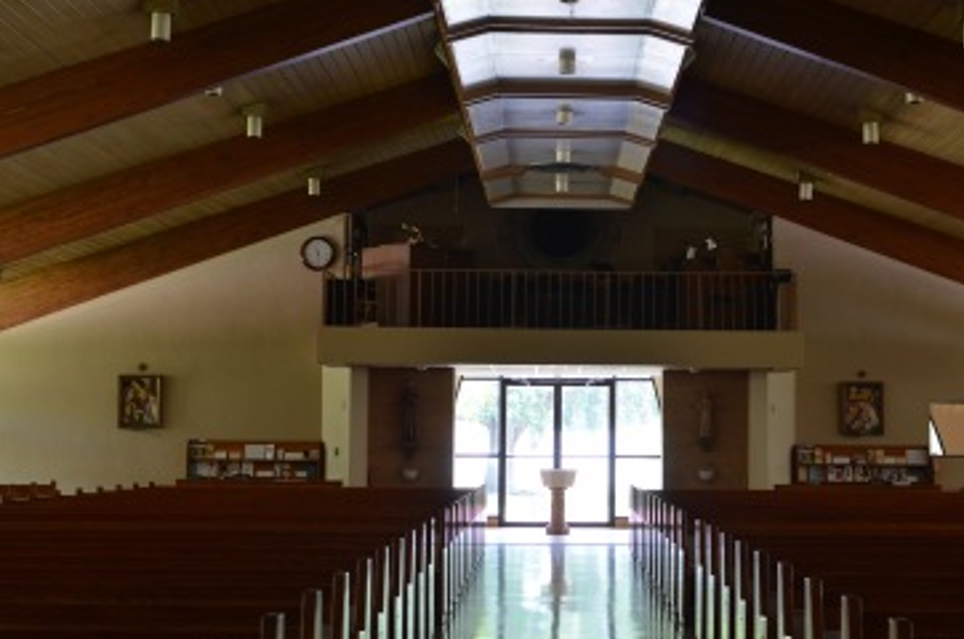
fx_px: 1754
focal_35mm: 66
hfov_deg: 30.7
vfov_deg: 20.6
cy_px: 309
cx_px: 558
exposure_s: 1/60
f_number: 4
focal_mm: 35
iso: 640
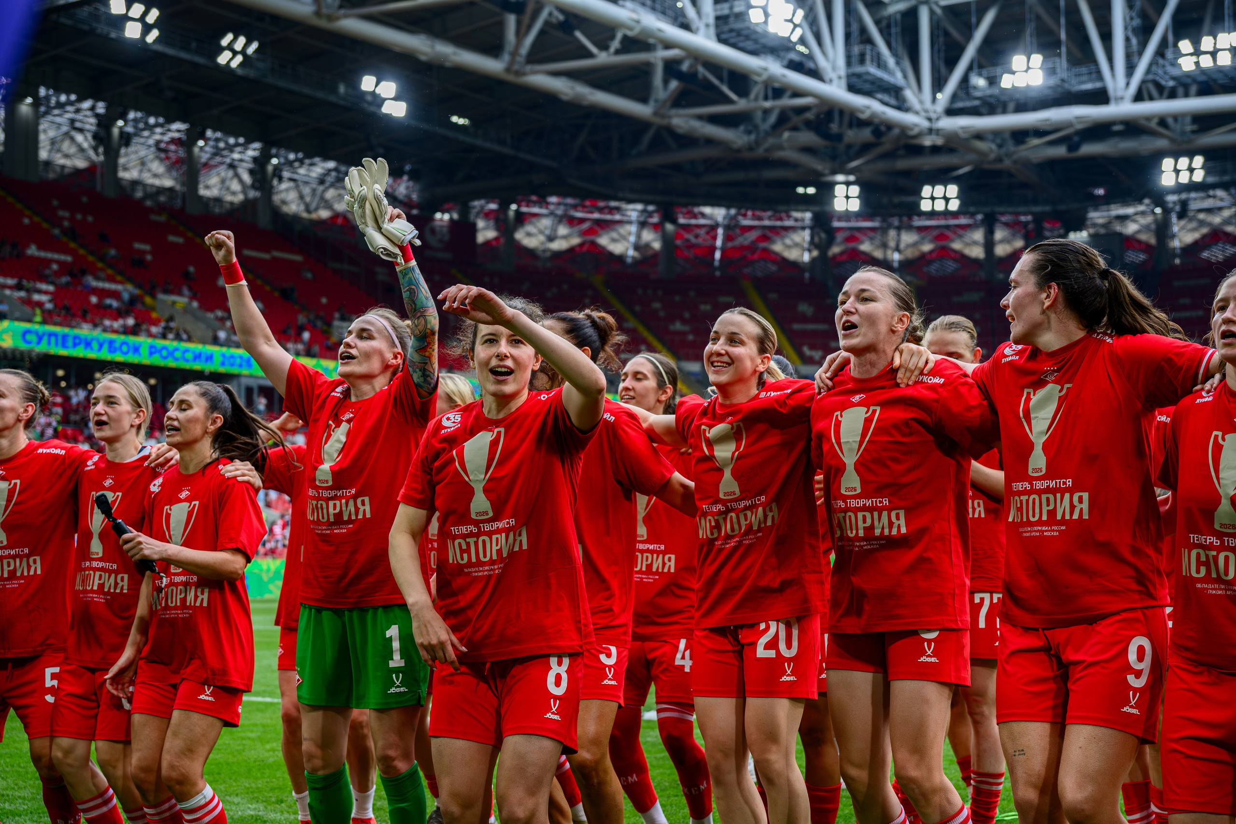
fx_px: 1785
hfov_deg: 38.2
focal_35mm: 52
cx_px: 618
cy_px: 412
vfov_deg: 26.0
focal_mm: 52
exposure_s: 1/1000
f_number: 4
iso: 800
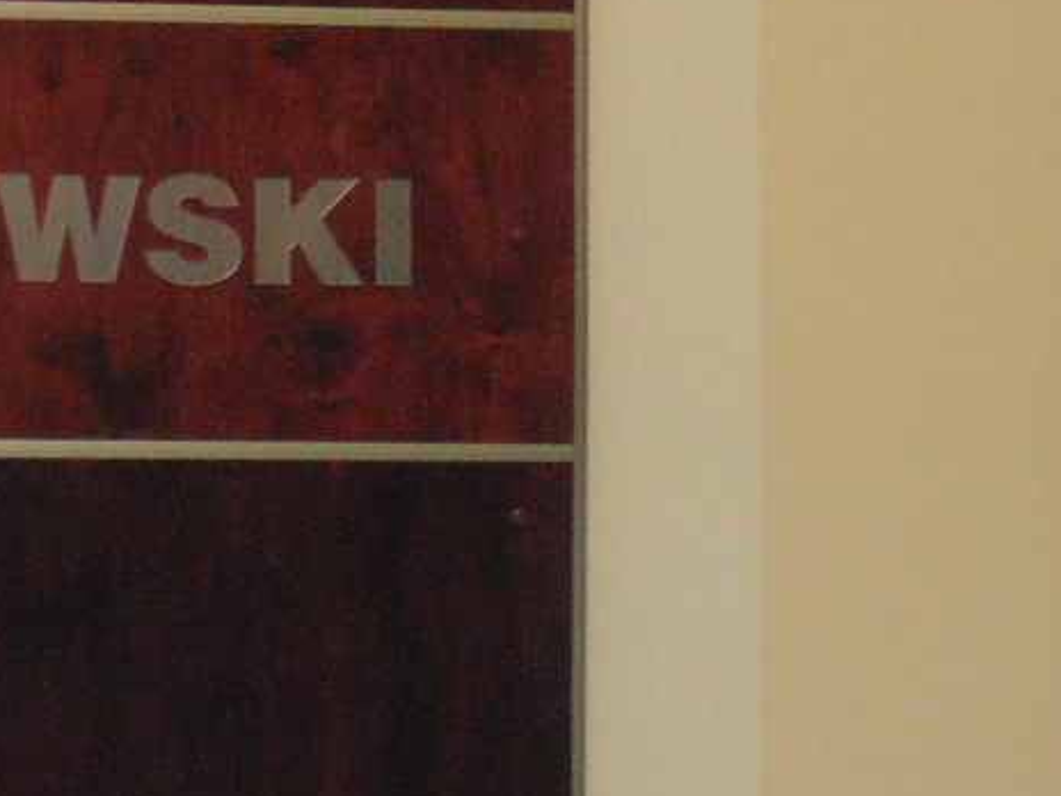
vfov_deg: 4.5
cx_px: 1379
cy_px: 700
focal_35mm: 327
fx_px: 10023
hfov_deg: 6.0
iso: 250
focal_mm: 14.1
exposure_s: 1/30
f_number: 4.3
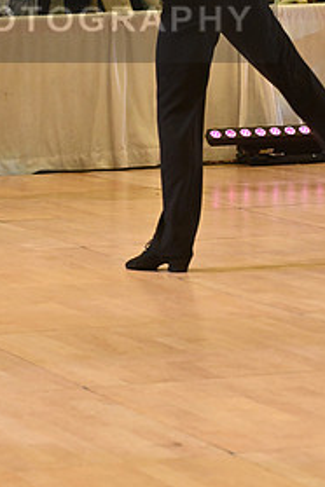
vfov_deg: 9.6
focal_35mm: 212
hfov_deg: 6.5
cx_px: 38
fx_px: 2871
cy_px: 5
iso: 4000
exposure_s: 1/400
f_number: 6.3
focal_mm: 102
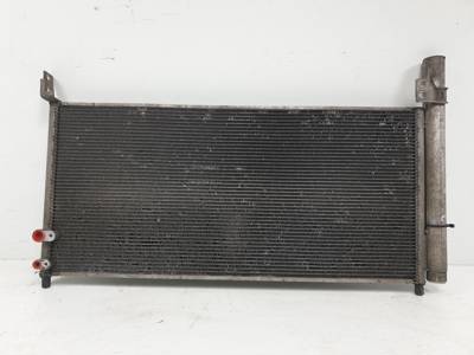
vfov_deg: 53.1
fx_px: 356
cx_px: 237
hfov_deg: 67.3
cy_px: 178
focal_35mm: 26
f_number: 1.5
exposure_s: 1/295
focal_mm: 4.3
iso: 50
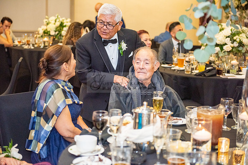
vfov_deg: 19.5
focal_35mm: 70
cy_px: 82
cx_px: 124
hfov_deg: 28.8
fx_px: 482
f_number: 2.8
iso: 1600
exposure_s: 1/160
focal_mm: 70
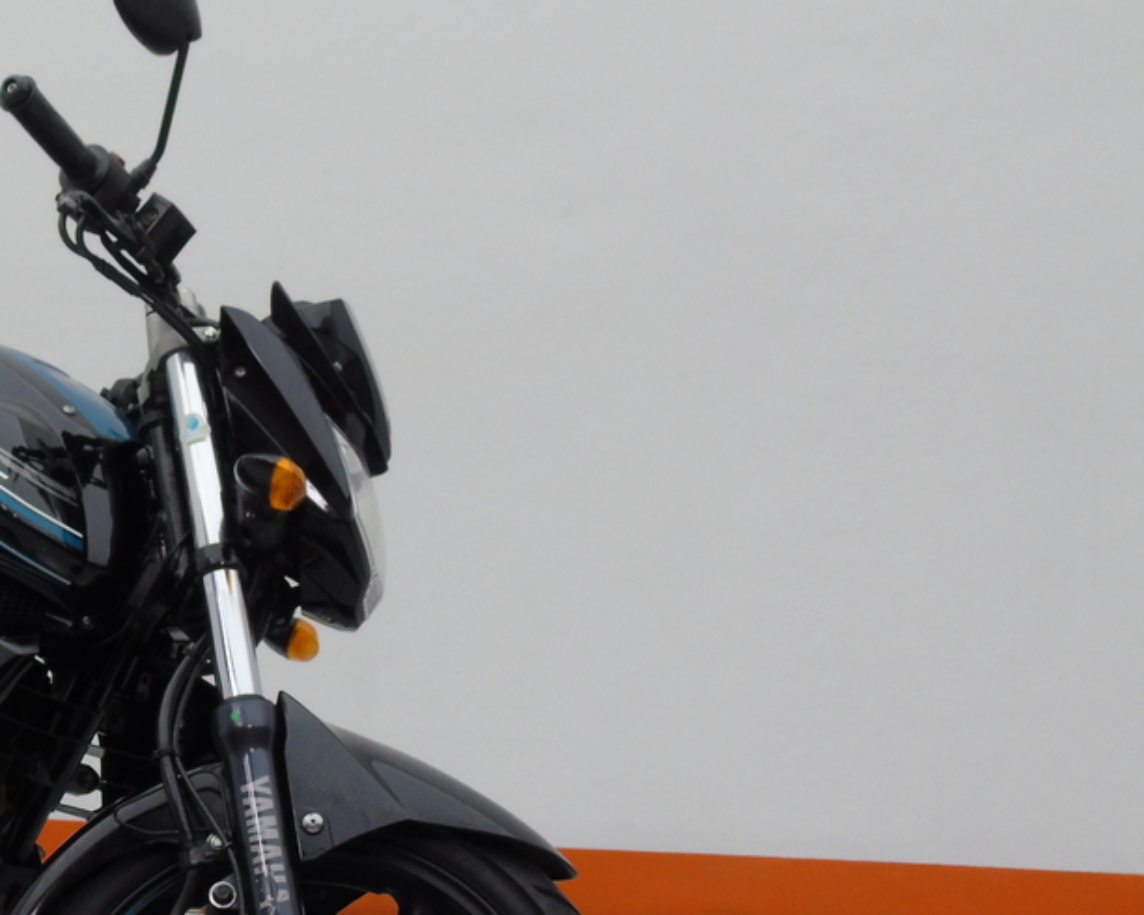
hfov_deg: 27.9
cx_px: 73
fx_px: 2200
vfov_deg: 23.3
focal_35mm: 65
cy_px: 650
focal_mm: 6.1
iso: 100
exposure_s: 1/30
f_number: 3.8
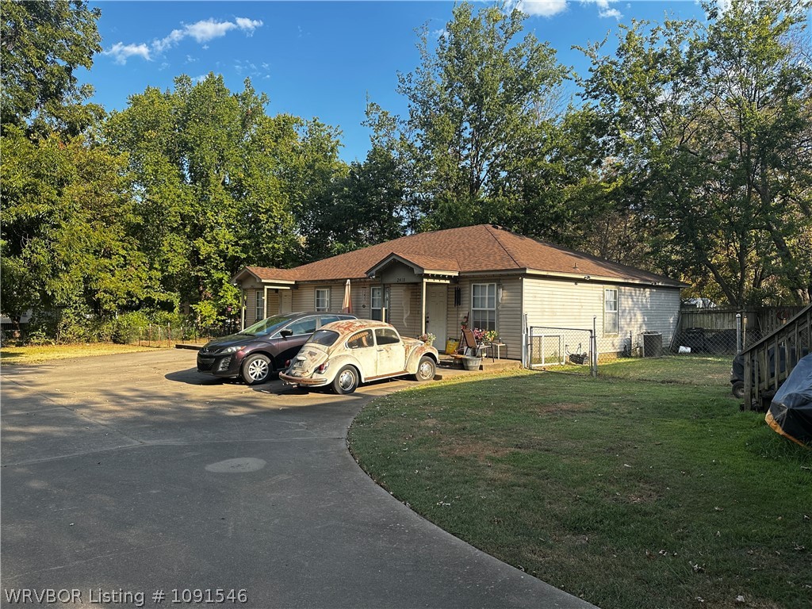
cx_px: 406
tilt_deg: +1.2
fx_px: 563
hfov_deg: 71.6
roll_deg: +0.2
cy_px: 304
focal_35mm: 24
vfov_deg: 56.8
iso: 80
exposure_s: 1/1095
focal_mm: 6.86
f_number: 1.78
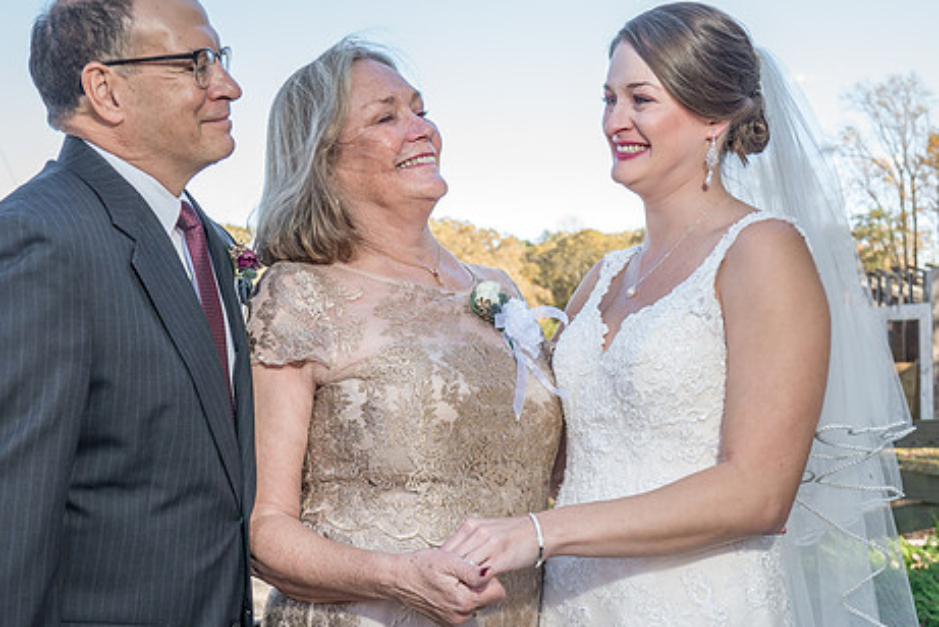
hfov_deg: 38.1
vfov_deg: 26.0
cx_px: 422
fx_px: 1357
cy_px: 381
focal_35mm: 52
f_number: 5.6
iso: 400
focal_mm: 35
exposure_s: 1/200
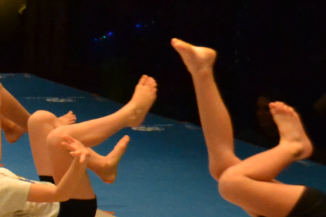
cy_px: 39
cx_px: -143
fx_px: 1746
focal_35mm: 193
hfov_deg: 10.4
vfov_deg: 7.1
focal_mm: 30
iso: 3200
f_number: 4.5
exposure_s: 1/500
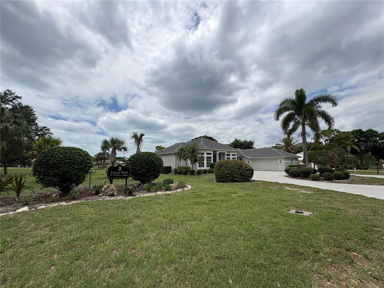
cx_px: 192
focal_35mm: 14
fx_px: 155
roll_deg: +0.9
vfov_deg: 85.7
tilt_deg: +7.4
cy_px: 144
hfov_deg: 102.1
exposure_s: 1/4367
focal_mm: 2.22
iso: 50
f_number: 2.2
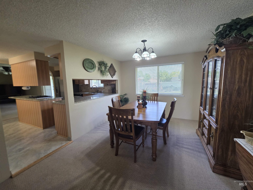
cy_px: 95
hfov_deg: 106.2
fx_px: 95
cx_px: 126
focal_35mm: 13
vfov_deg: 89.9
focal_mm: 2.2
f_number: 1.9
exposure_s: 1/120
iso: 200
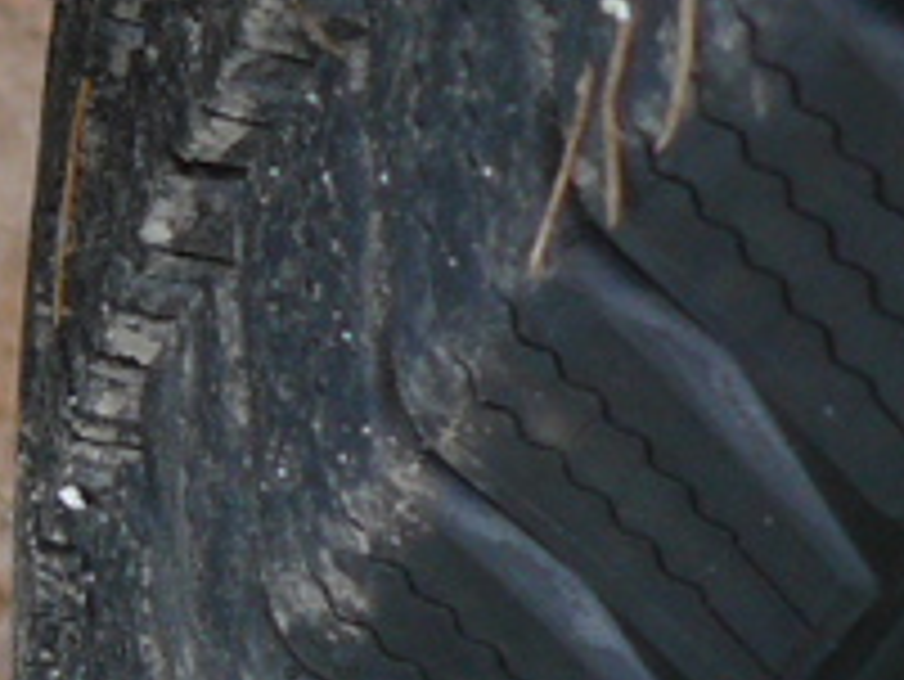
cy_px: 320
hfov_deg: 4.6
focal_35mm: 426
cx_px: -220
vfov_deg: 3.5
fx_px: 11132
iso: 100
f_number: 3.2
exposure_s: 1/30
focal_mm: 14.9
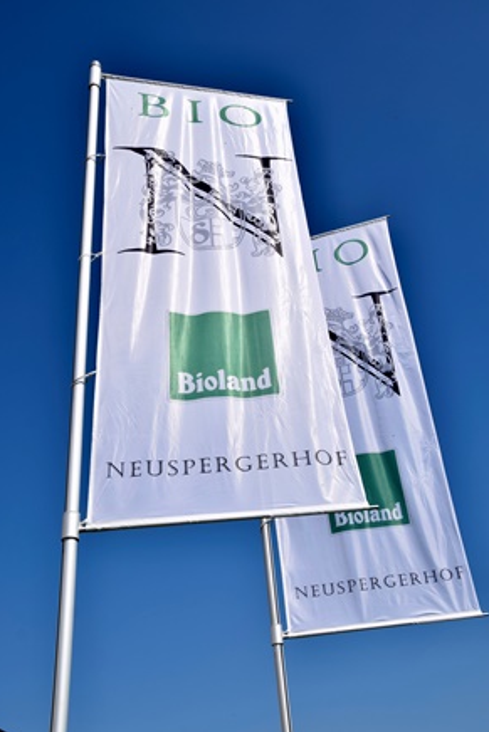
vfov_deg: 50.1
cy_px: 363
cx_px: 246
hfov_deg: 34.6
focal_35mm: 39
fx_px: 784
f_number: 10
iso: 200
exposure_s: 1/800
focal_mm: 25
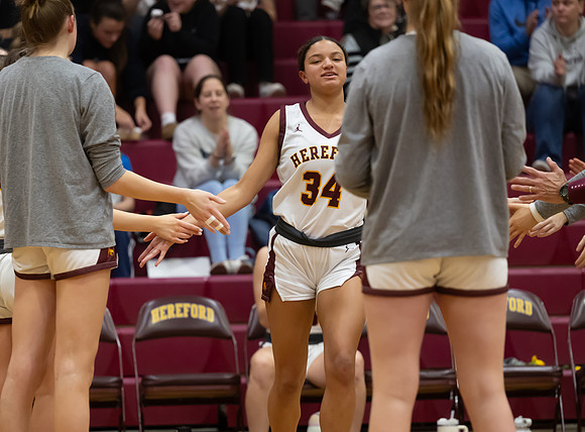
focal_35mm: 228
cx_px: 240
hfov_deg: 8.7
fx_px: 3826
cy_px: 265
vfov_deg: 6.5
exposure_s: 1/640
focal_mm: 150
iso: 2800
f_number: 2.8
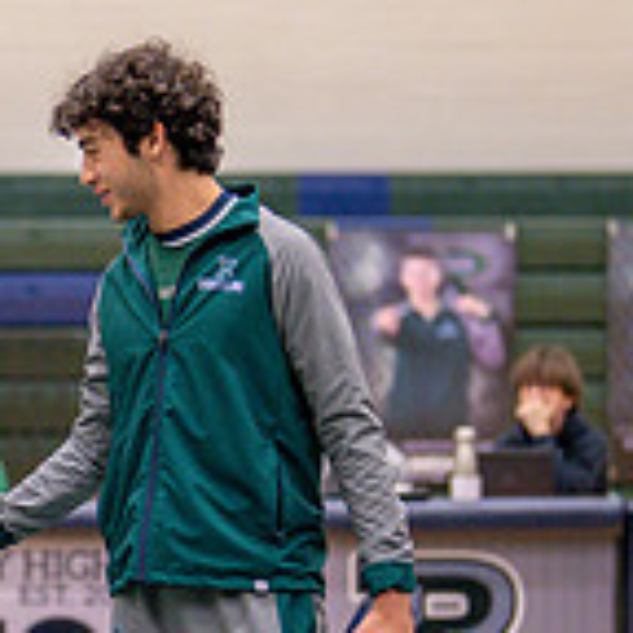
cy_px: 434
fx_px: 4241
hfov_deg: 8.5
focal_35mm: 205
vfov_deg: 8.5
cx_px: -21
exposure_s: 1/800
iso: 1000
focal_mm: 50
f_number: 1.2
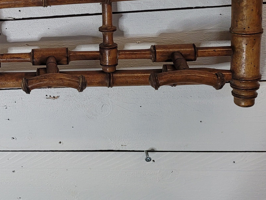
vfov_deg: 22.2
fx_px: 500
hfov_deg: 26.5
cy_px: 35
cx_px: -52
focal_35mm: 65
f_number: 1.8
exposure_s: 1/100
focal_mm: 5.4
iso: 160
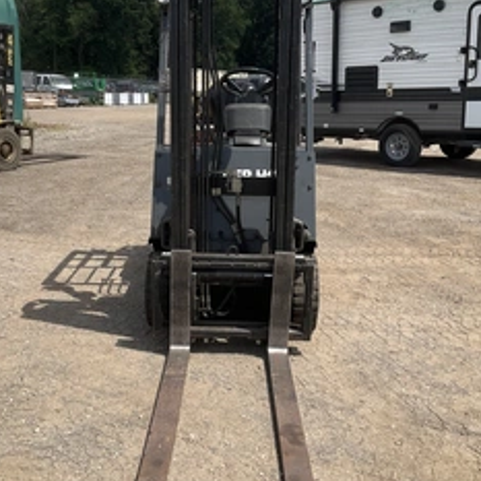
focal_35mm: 44
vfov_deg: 38.3
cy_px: 223
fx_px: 692
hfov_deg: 38.3
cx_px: 221
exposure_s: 1/2227
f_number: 1.8
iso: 25
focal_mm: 3
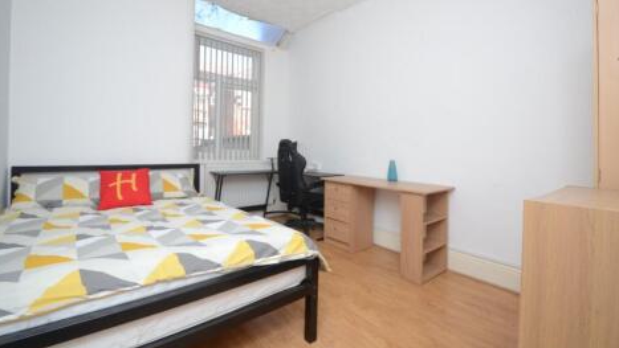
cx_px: 310
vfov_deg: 66.7
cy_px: 145
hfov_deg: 99.4
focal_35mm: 16
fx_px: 263
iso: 400
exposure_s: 1/160
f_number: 5.6
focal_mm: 10
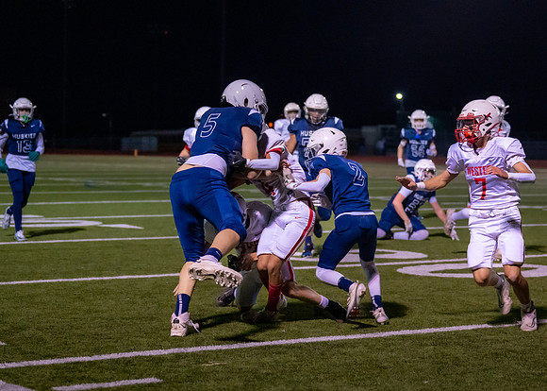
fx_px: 1599
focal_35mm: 103
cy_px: 161
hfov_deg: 19.4
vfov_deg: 13.9
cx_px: 251
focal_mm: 70
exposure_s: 1/1250
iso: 6400
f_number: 2.8
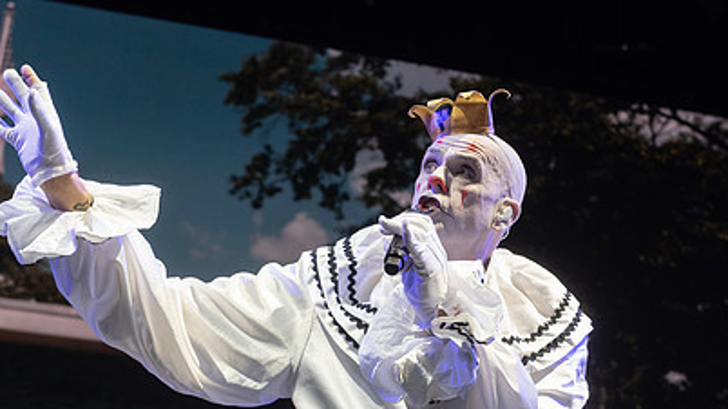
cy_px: 308
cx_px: 392
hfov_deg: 22.7
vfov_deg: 12.8
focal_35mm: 94
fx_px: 1814
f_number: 5
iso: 640
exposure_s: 1/200
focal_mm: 56
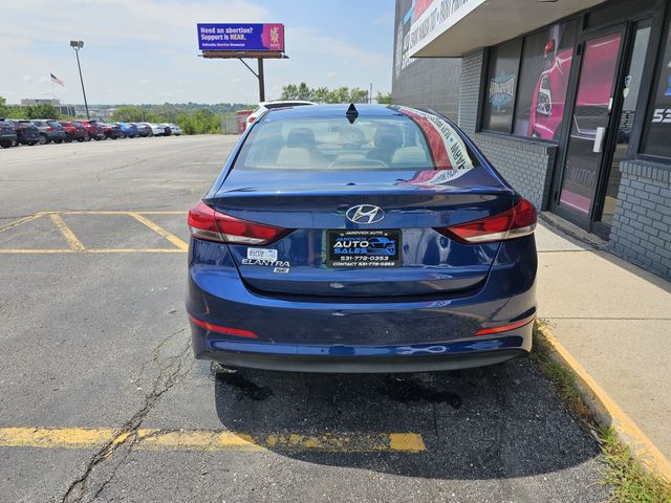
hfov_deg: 73.9
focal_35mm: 23
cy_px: 252
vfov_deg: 58.9
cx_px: 336
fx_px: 446
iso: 10
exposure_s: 1/657
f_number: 1.7
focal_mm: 6.3
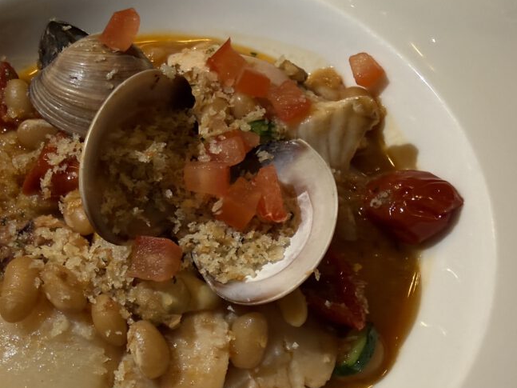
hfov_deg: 47.1
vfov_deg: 37.6
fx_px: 567
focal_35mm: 38
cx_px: 127
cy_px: 233
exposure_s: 1/50
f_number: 2.2
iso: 250
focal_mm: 2.22
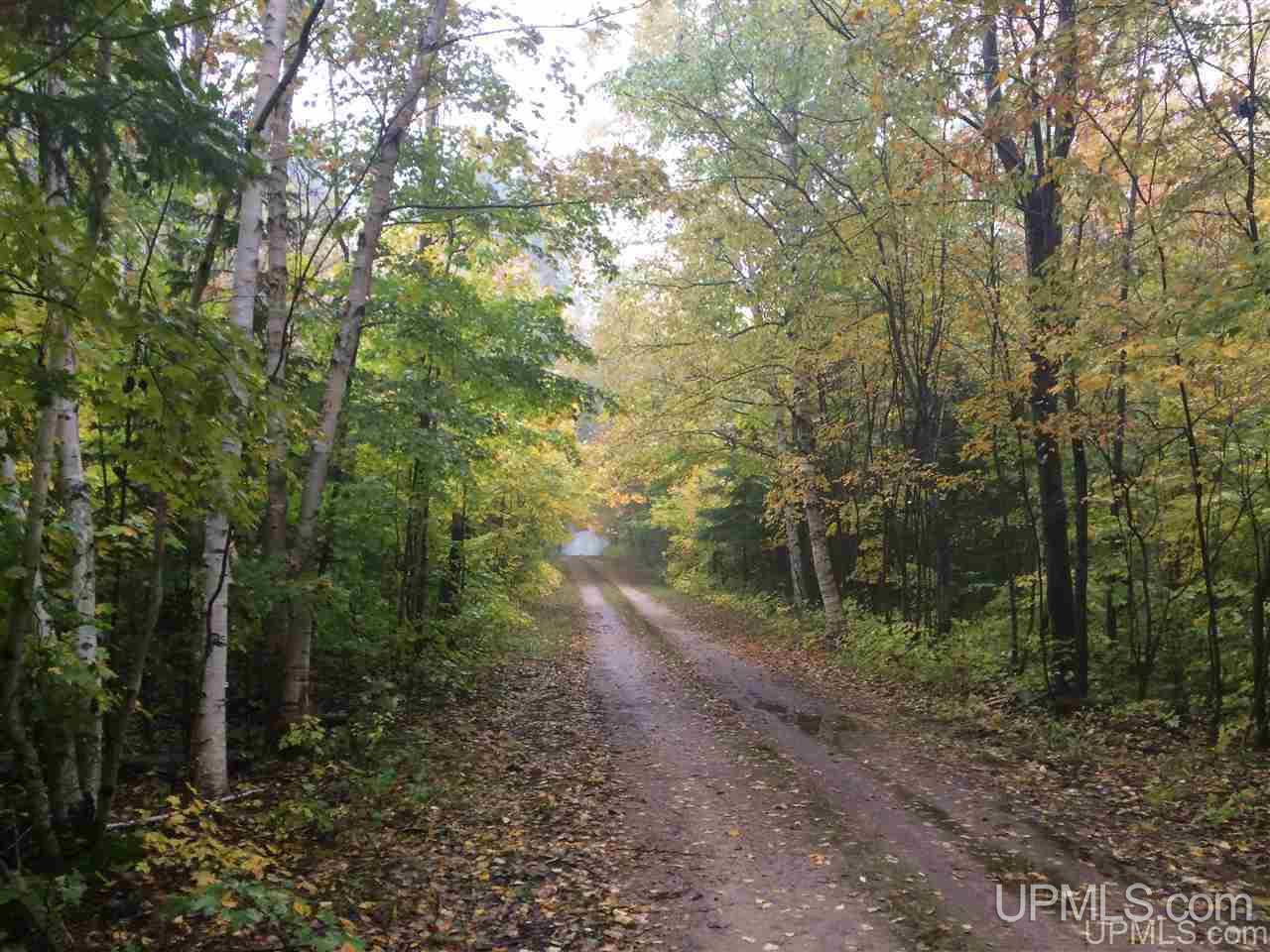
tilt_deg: +2.6
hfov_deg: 61.7
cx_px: 635
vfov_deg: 48.2
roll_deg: +0.0
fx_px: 1064
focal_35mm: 29
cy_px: 476
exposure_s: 1/30
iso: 80
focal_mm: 4.15
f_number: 2.2
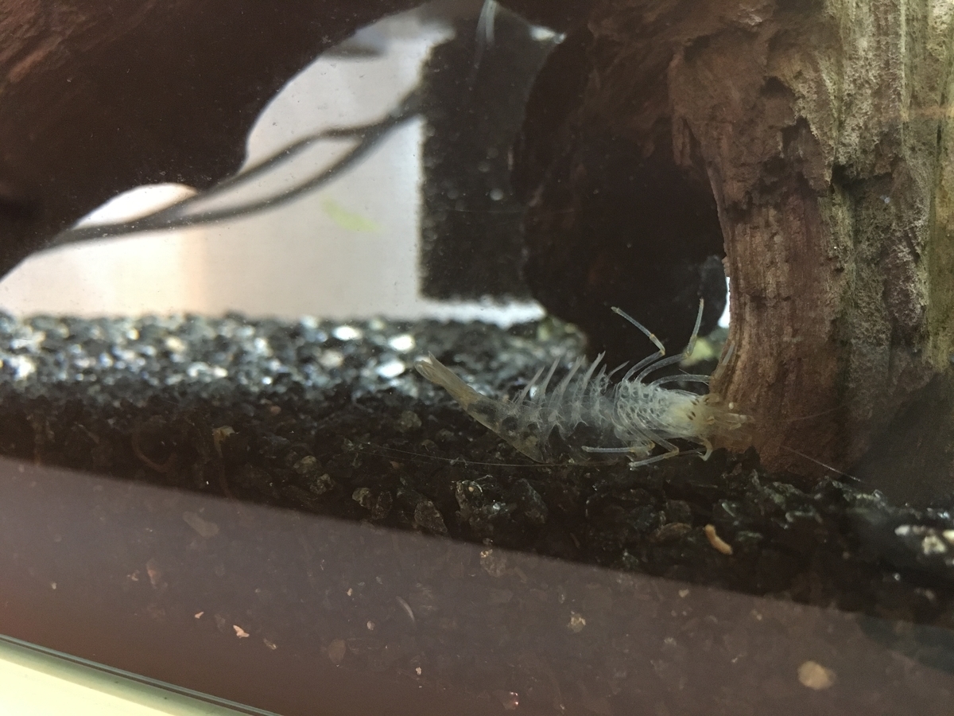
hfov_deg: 61.7
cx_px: 477
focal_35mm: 29
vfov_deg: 48.2
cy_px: 358
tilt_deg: -8.9
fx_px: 799
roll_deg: -0.4
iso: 200
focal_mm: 4.15
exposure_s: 1/15
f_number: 2.2
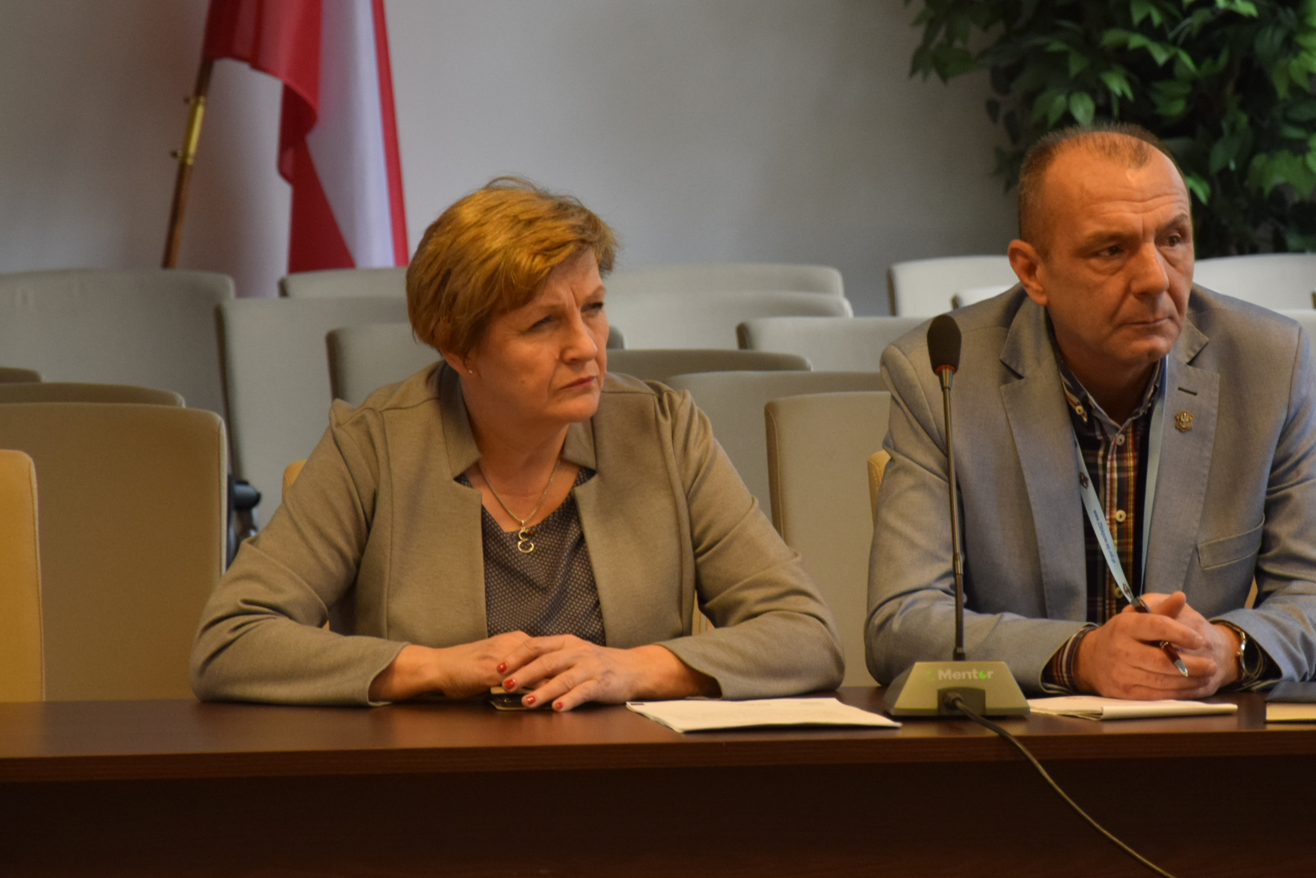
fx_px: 8143
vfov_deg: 6.2
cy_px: 303
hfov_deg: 9.2
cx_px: 829
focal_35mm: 223
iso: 900
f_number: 5.6
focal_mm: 105
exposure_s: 1/60
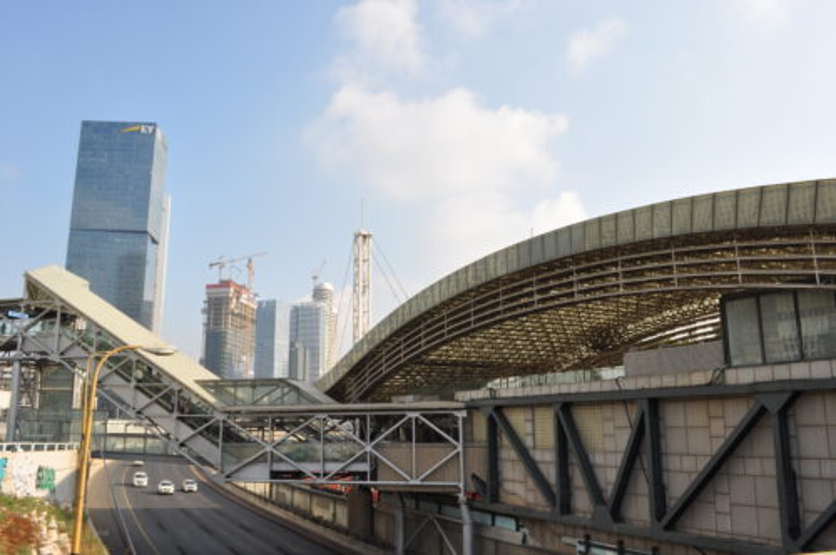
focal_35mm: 27
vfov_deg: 47.8
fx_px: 626
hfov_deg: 67.4
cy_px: 278
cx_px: 418
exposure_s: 1/200
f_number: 10
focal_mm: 18
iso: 200
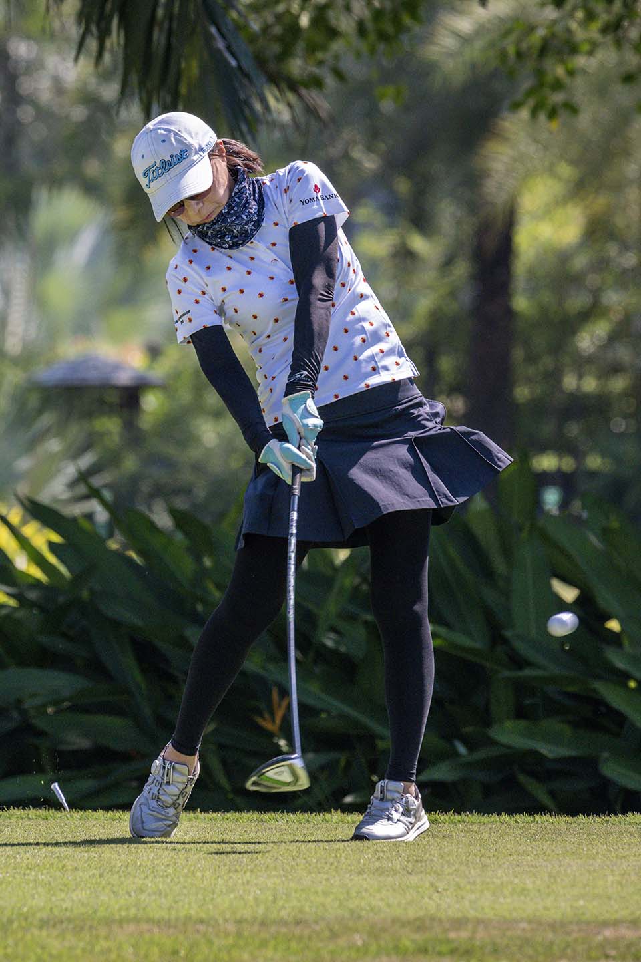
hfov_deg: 3.4
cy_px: 481
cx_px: 320
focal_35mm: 400
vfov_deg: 5.2
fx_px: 10682
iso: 2000
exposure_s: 1/2000
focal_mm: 400
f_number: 8
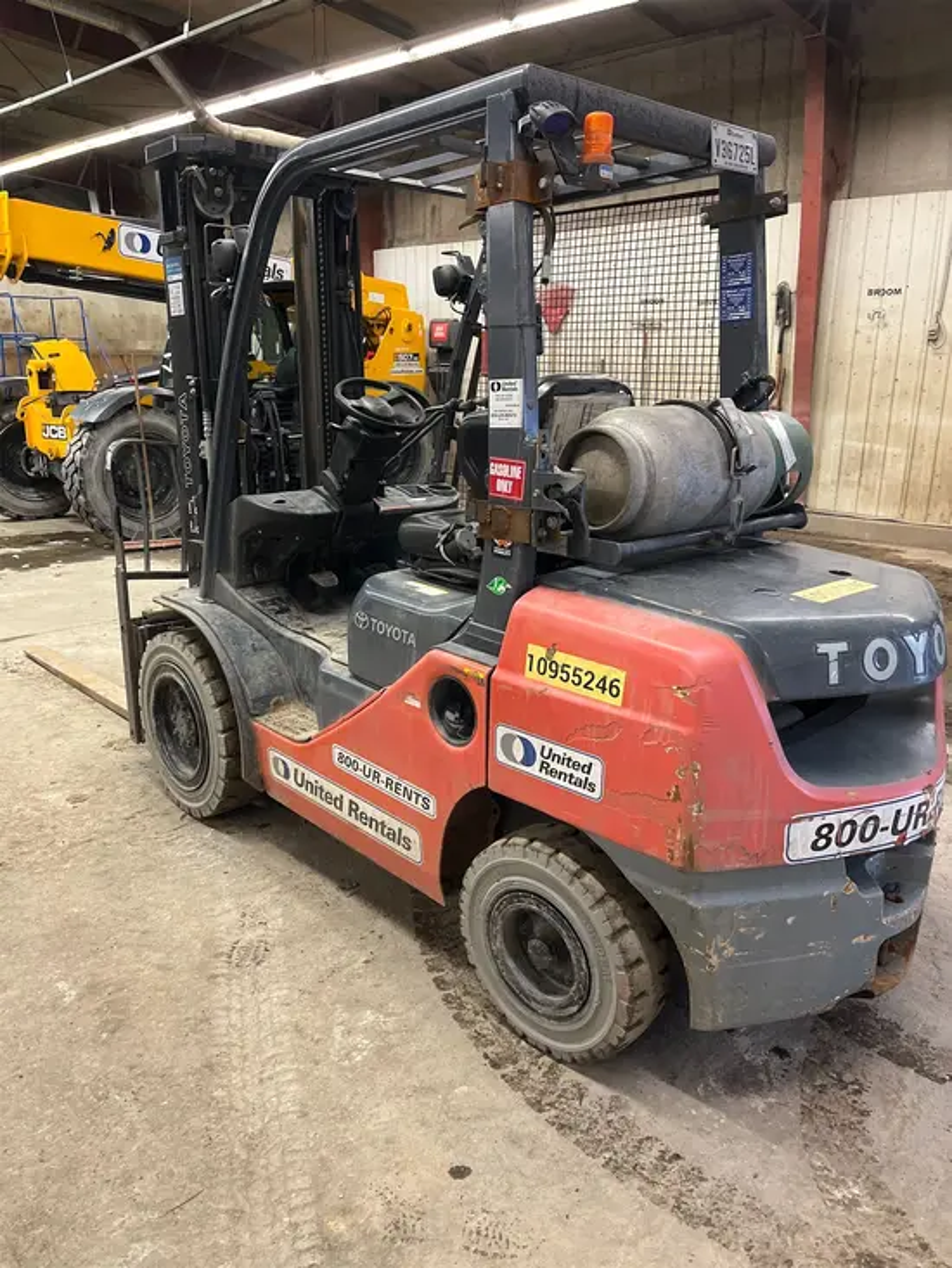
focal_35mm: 26
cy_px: 634
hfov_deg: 53.1
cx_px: 476
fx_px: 953
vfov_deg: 67.3
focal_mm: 5.1
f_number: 1.6
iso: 400
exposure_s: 1/60
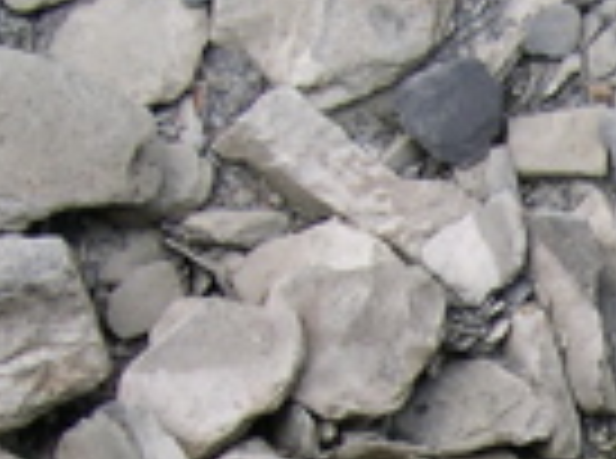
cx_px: 994
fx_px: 3159
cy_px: 662
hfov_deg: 10.6
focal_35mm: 178
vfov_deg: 8.2
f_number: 2.8
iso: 100
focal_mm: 8
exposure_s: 1/404
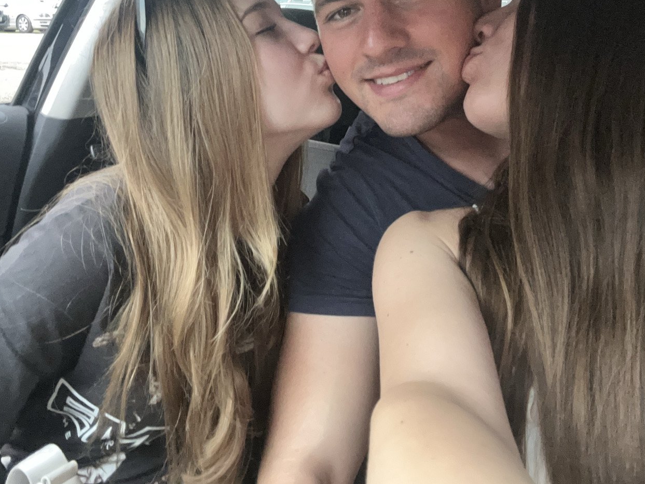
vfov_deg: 37.8
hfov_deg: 50.1
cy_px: 127
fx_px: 689
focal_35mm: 37
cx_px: 332
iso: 320
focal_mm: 2.69
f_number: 1.9
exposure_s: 1/50
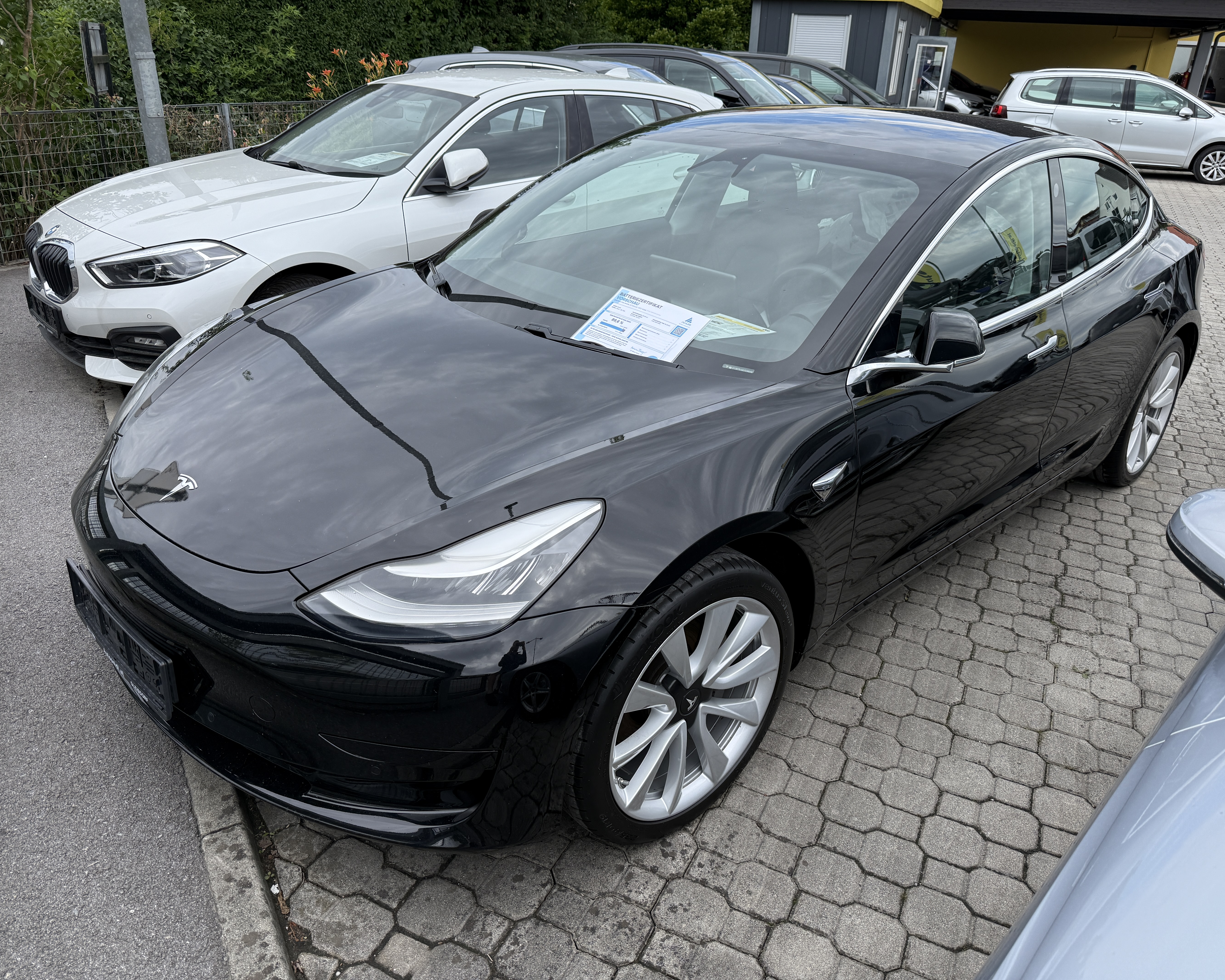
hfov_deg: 68.1
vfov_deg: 56.8
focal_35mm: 25
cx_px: 633
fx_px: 906
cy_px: 490
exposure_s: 1/1361
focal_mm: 6.76
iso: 100
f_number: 1.78
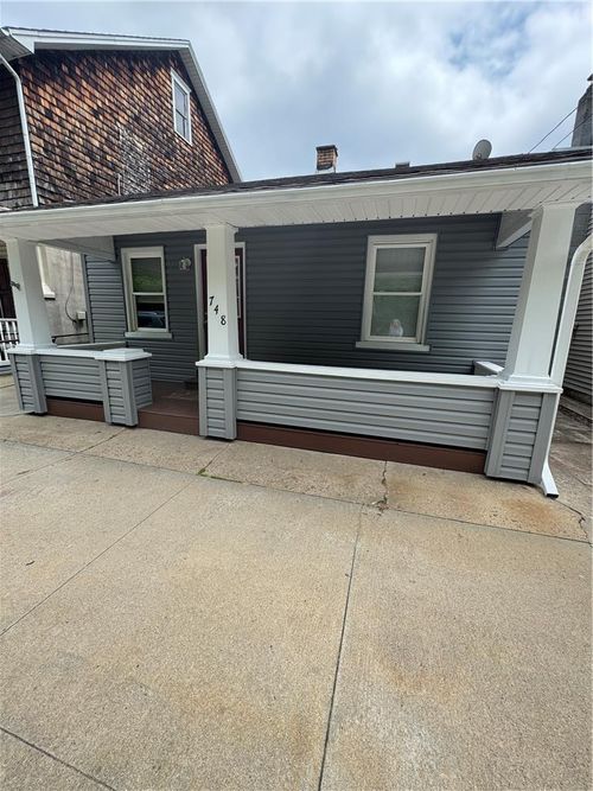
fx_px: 320
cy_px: 396
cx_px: 296
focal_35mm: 14
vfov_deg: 102.1
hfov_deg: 85.7
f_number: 2.2
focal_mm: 2.22
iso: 40
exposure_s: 1/548
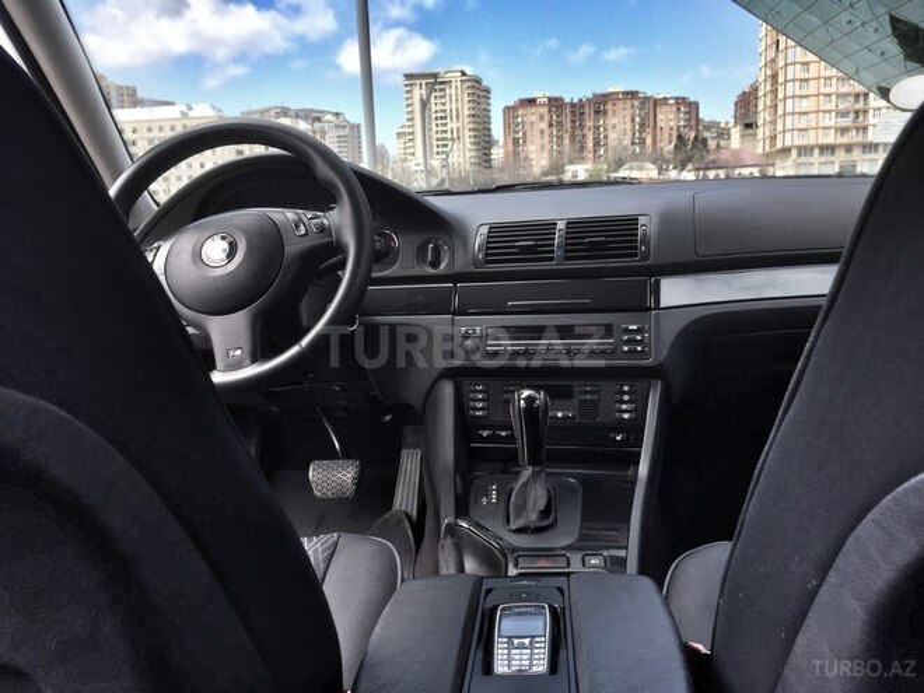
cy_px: 346
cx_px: 462
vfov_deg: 48.2
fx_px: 774
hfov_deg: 61.7
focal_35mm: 29
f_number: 2.2
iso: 32
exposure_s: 1/482
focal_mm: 4.15
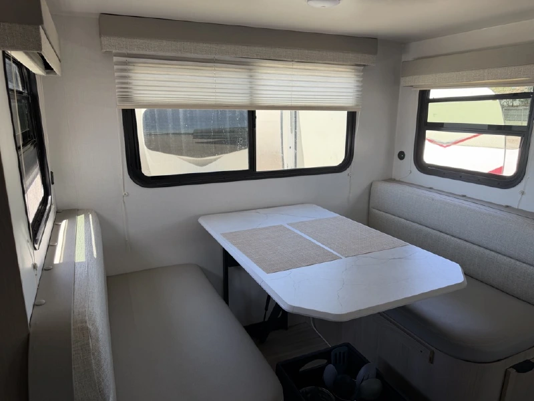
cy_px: 200
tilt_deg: -10.4
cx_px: 267
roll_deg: +1.1
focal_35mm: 24
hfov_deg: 71.6
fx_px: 370
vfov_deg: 56.8
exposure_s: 1/121
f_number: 1.78
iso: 64
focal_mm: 6.76
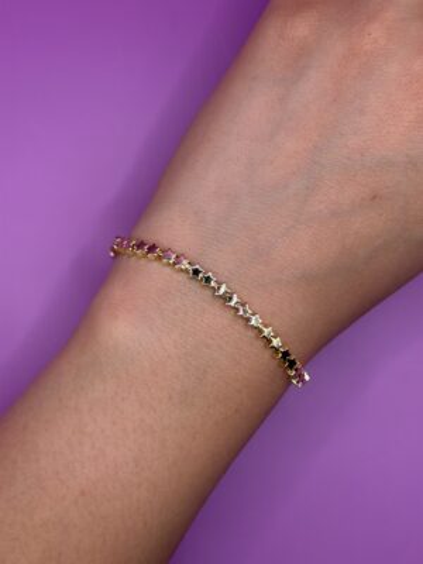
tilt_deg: -87.1
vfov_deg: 39.7
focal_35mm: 48
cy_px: 282
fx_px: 782
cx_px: 212
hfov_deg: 30.3
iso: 64
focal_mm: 6.76
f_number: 1.78
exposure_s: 1/373
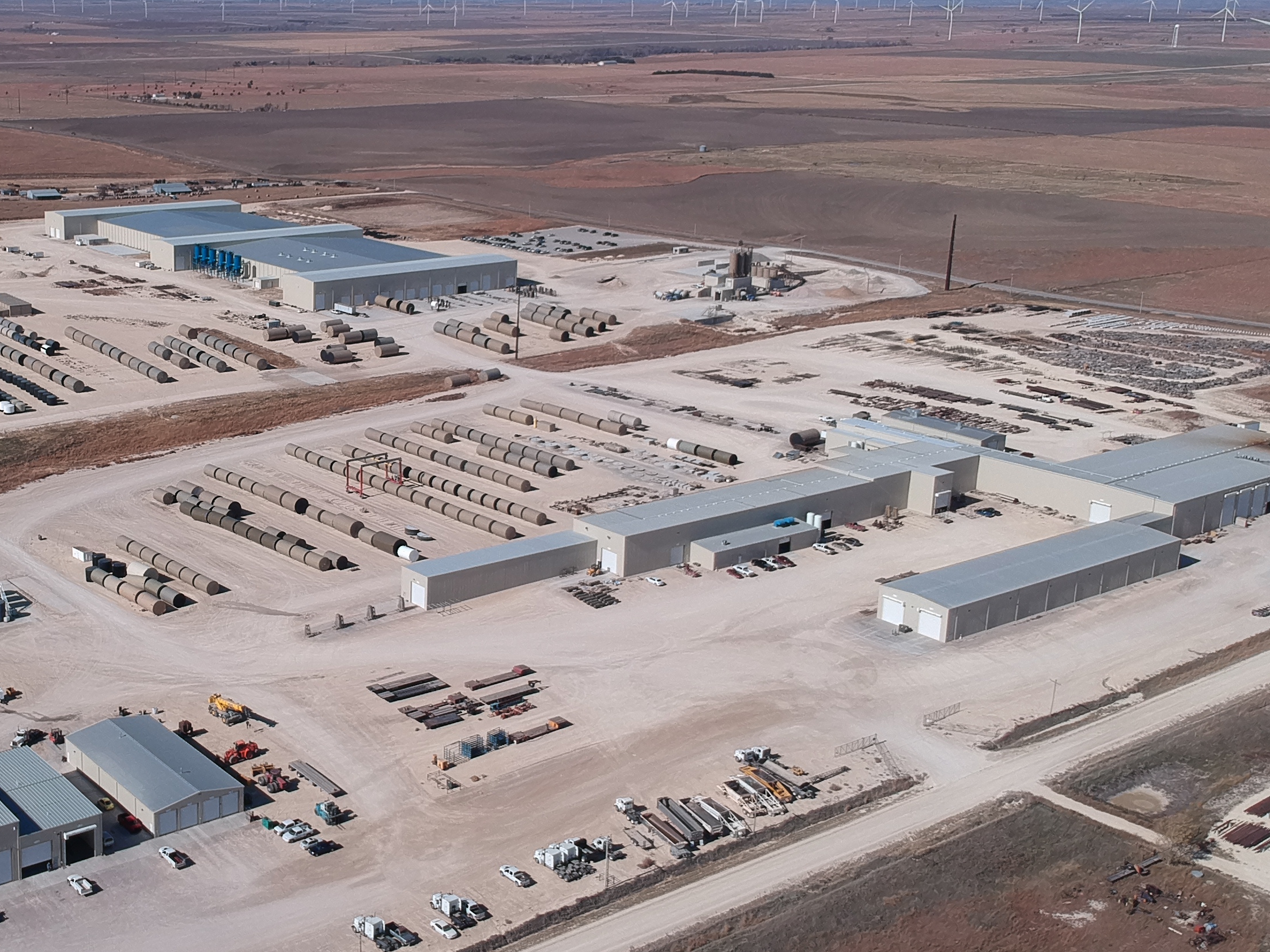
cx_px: 299
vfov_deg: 32.1
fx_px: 1651
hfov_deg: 40.7
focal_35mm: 45
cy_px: 412
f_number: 2.6
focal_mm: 4.49
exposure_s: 1/2500
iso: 101
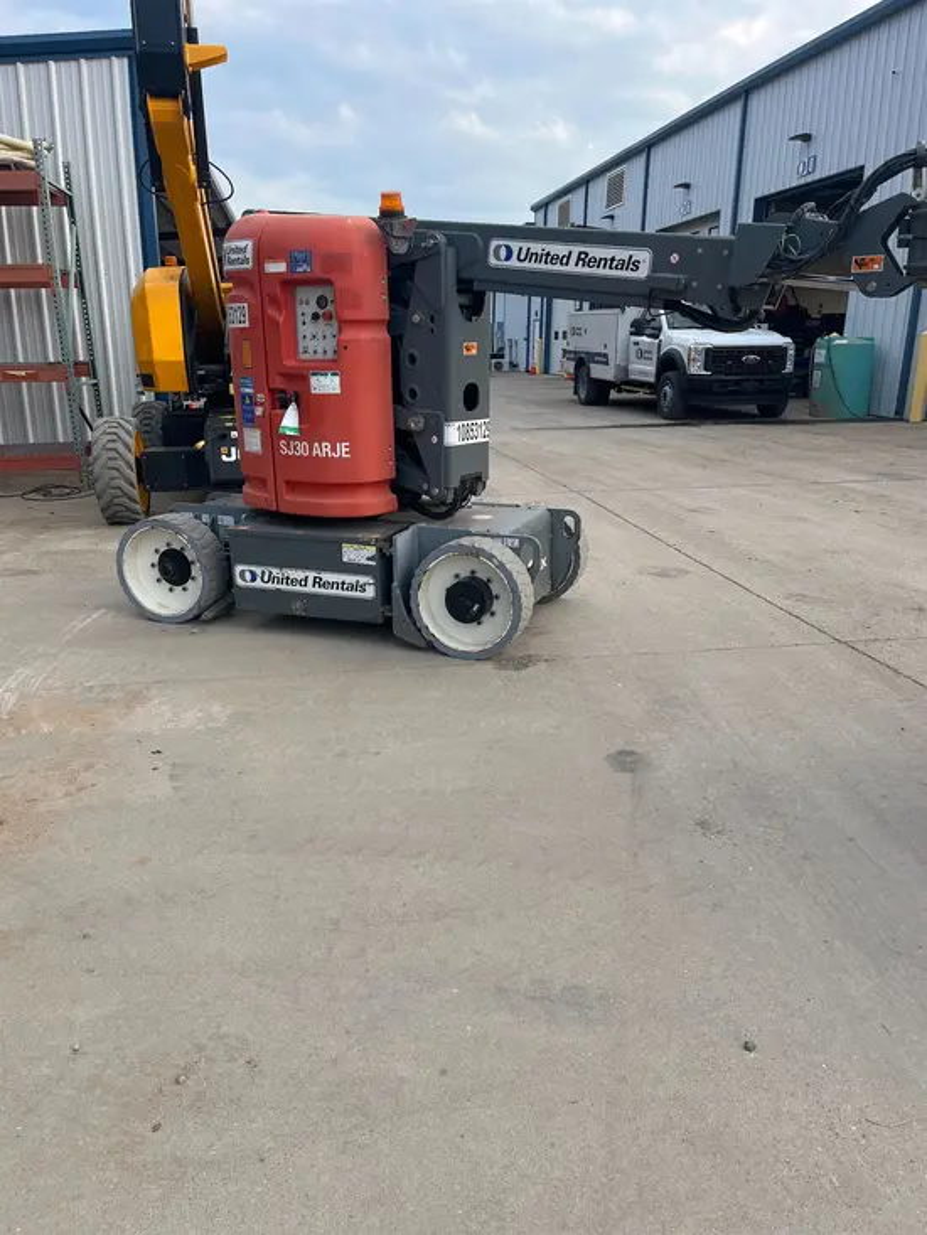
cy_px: 618
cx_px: 464
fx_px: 928
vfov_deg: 67.3
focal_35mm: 26
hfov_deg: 53.1
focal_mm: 5.1
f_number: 1.6
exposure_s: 1/1028
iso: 50
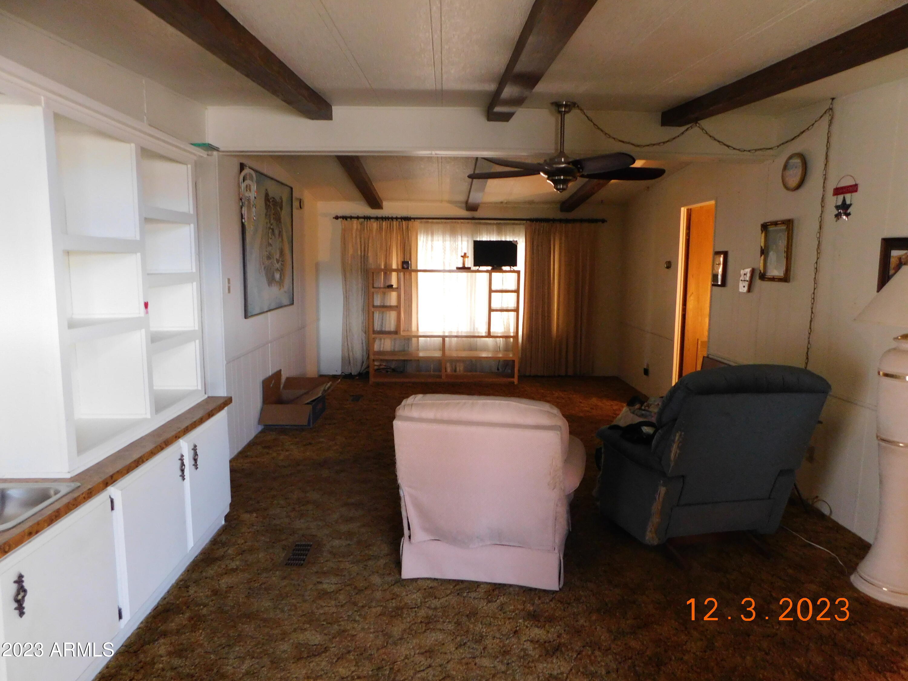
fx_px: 603
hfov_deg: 73.9
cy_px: 340
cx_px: 454
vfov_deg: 58.9
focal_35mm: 23
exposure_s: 1/8
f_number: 3
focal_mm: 4
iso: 450
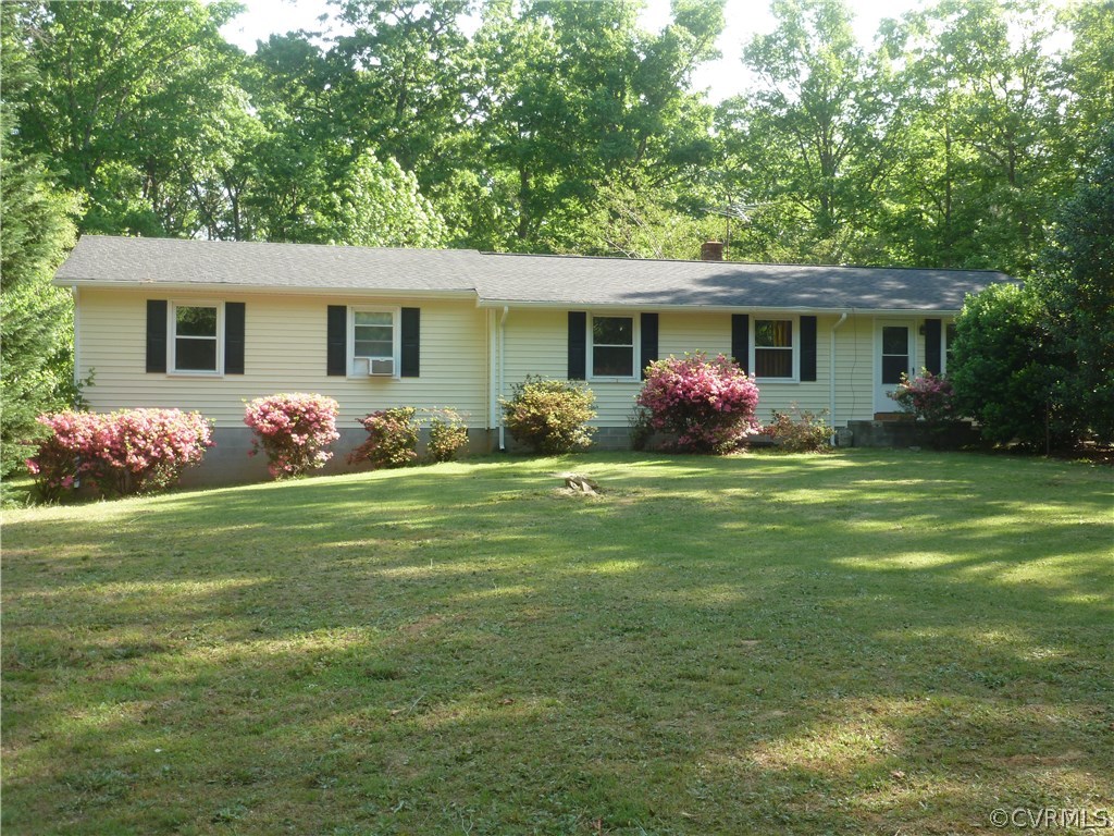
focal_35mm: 36
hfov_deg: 51.4
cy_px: 418
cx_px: 557
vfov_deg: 39.7
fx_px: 1159
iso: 100
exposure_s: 1/100
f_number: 3.7
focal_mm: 6.4
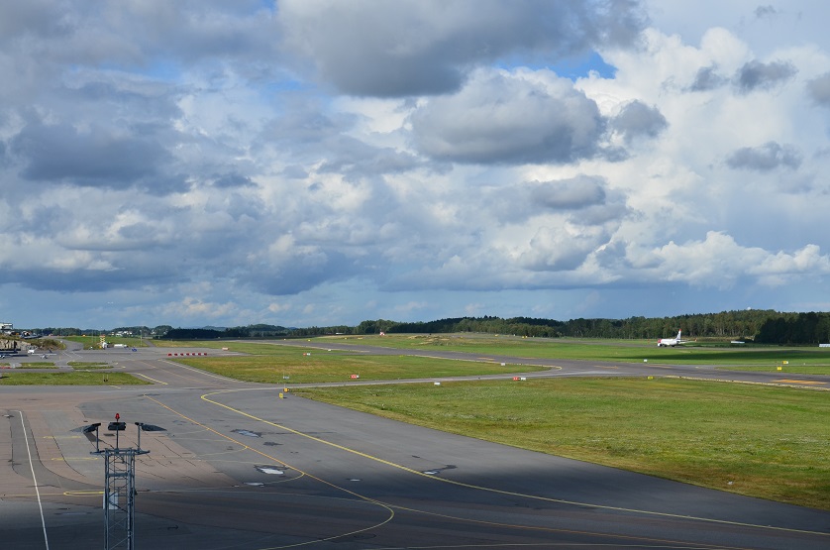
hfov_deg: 29.9
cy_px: 275
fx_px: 1553
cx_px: 415
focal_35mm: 68
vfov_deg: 20.1
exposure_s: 1/1000
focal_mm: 45
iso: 320
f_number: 8
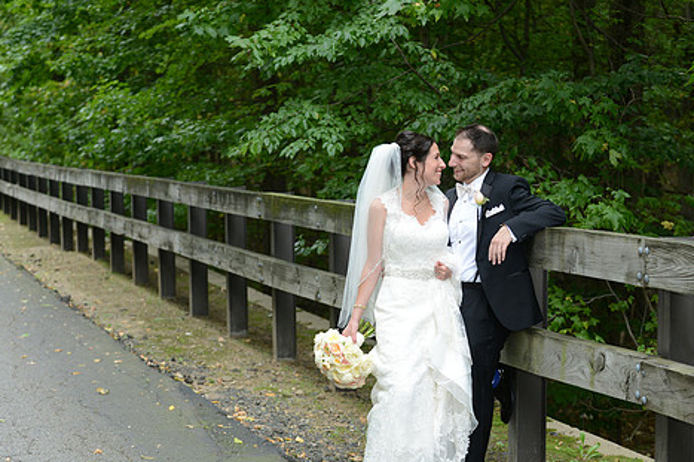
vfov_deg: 15.7
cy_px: 247
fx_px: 1676
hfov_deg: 23.4
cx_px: 340
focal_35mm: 87
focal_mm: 70
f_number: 4.5
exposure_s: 1/200
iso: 500
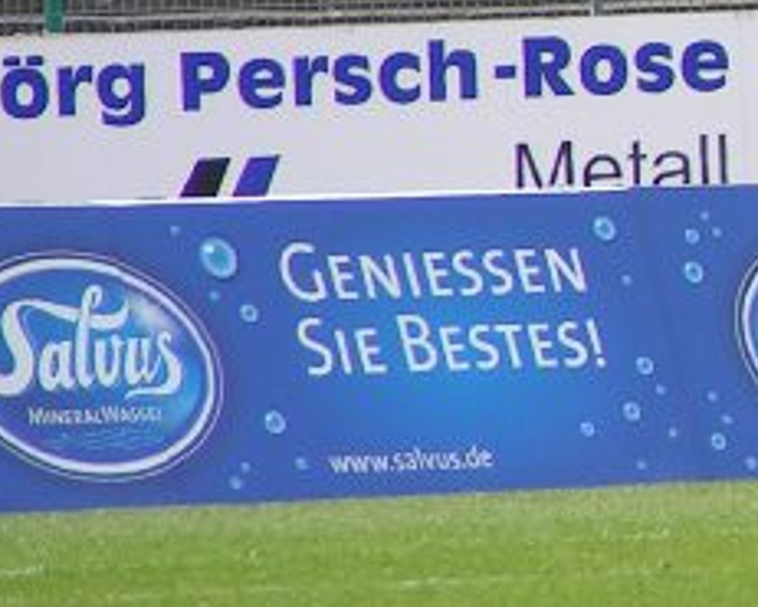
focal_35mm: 1283
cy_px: 82
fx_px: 28795
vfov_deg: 1.2
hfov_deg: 1.5
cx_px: 1237
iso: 50
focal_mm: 58
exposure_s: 1/640
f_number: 3.5
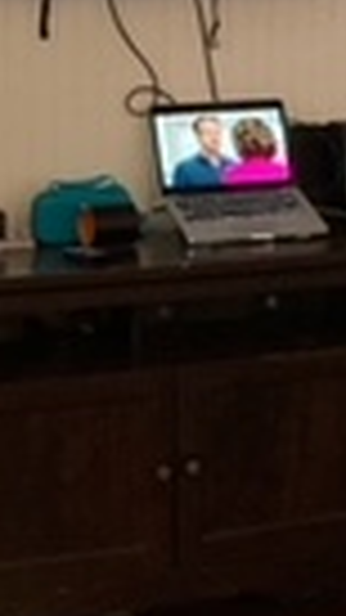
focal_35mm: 142
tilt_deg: -5.2
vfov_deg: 15.0
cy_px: 130
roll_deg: -1.1
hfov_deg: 8.3
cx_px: 526
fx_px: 2317
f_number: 1.8
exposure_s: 1/53
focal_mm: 3.99
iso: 320
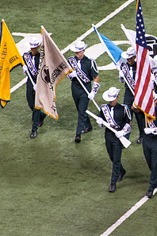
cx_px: 246
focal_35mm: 630
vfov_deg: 3.3
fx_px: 4121
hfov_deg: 2.2
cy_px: 93
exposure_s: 1/320
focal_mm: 270
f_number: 5.6
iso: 1600
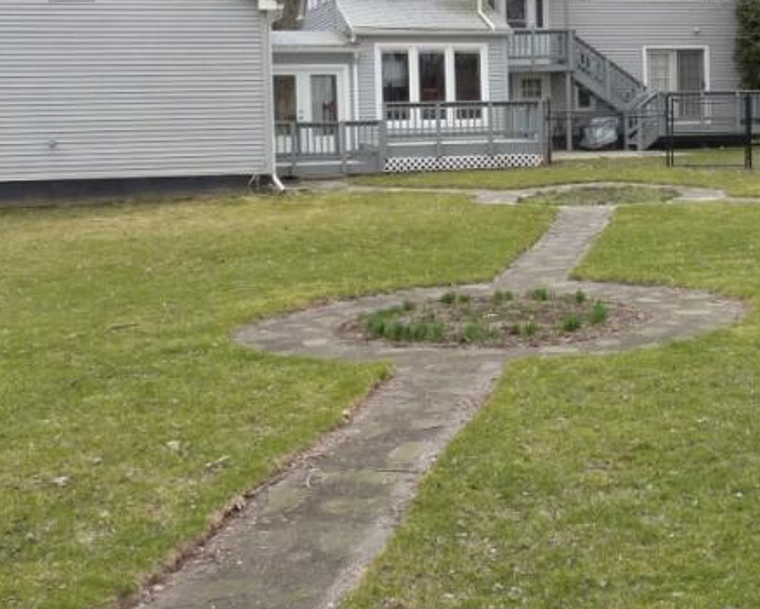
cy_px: 156
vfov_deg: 26.4
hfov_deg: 31.7
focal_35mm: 57
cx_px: 659
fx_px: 1283
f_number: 3.5
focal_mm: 4.1
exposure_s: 1/320
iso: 125
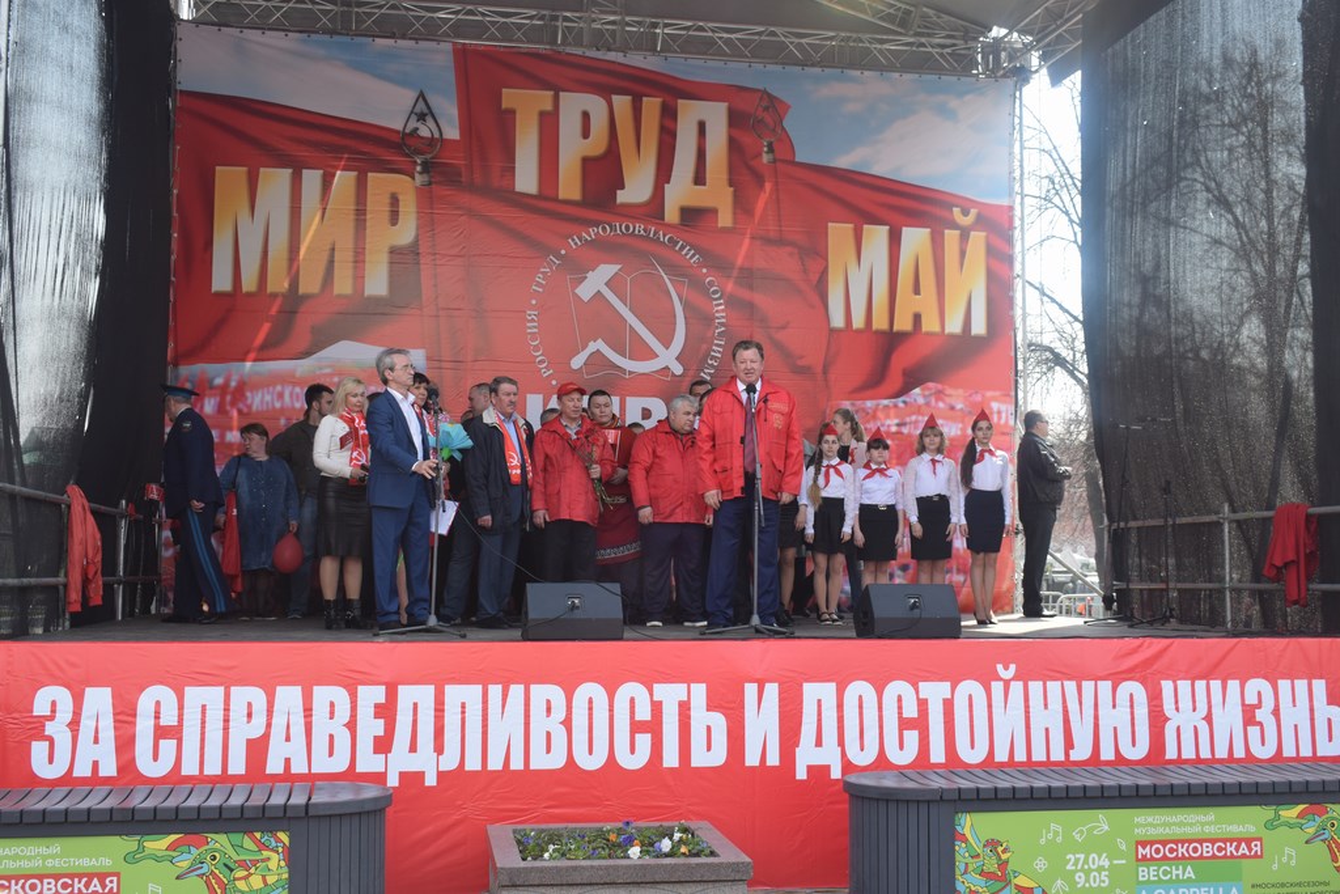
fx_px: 1508
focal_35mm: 40
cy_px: 447
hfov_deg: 47.9
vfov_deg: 33.0
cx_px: 670
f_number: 8
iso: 360
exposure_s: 1/250
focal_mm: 27
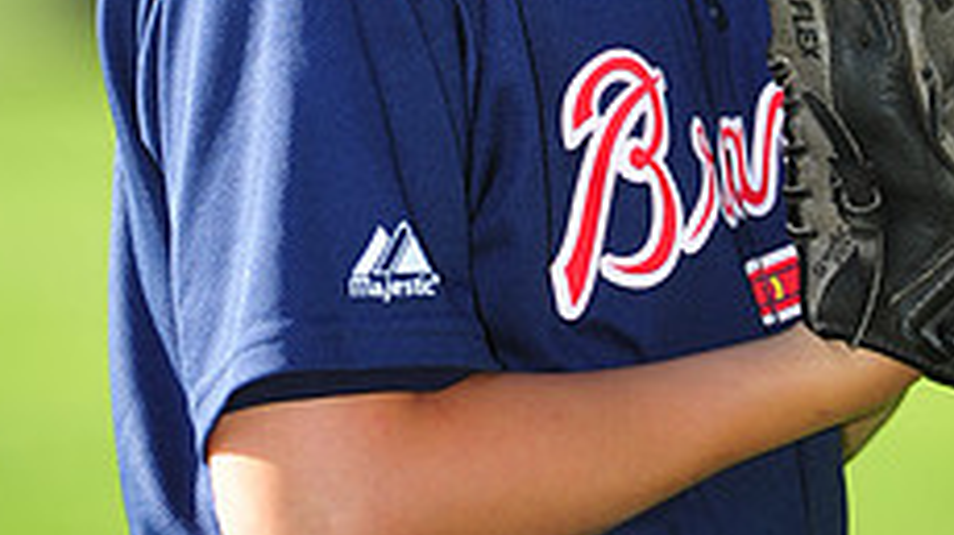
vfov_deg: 2.3
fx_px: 13347
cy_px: -419
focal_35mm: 528
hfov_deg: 4.1
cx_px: 440
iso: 200
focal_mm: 200
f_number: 4
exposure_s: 1/640
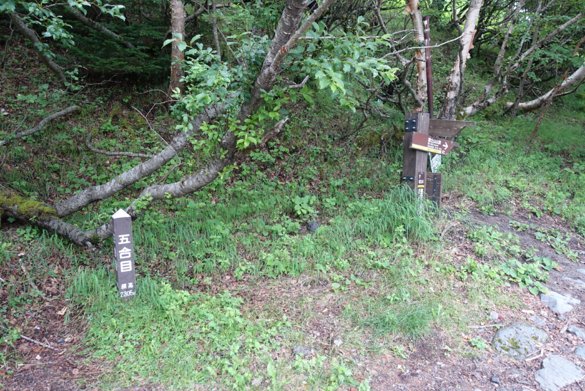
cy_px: 196
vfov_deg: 53.1
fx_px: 390
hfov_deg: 73.7
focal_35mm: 24
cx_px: 292
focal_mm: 8.8
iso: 125
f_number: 2.8
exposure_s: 1/40
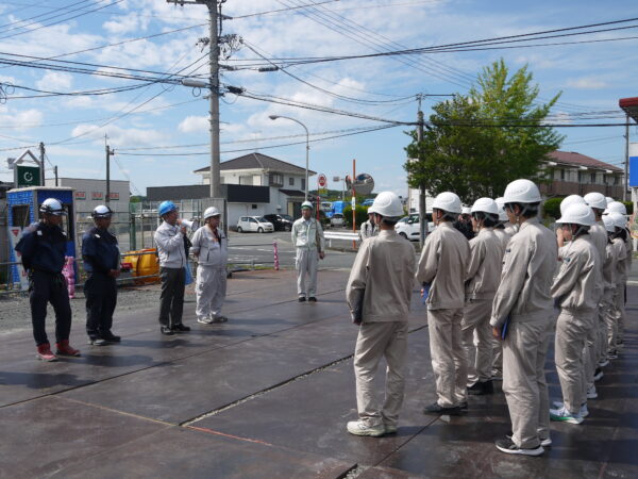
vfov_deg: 41.8
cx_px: 319
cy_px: 240
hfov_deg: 54.0
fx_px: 627
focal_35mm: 34
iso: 160
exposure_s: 1/500
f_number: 9
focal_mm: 17
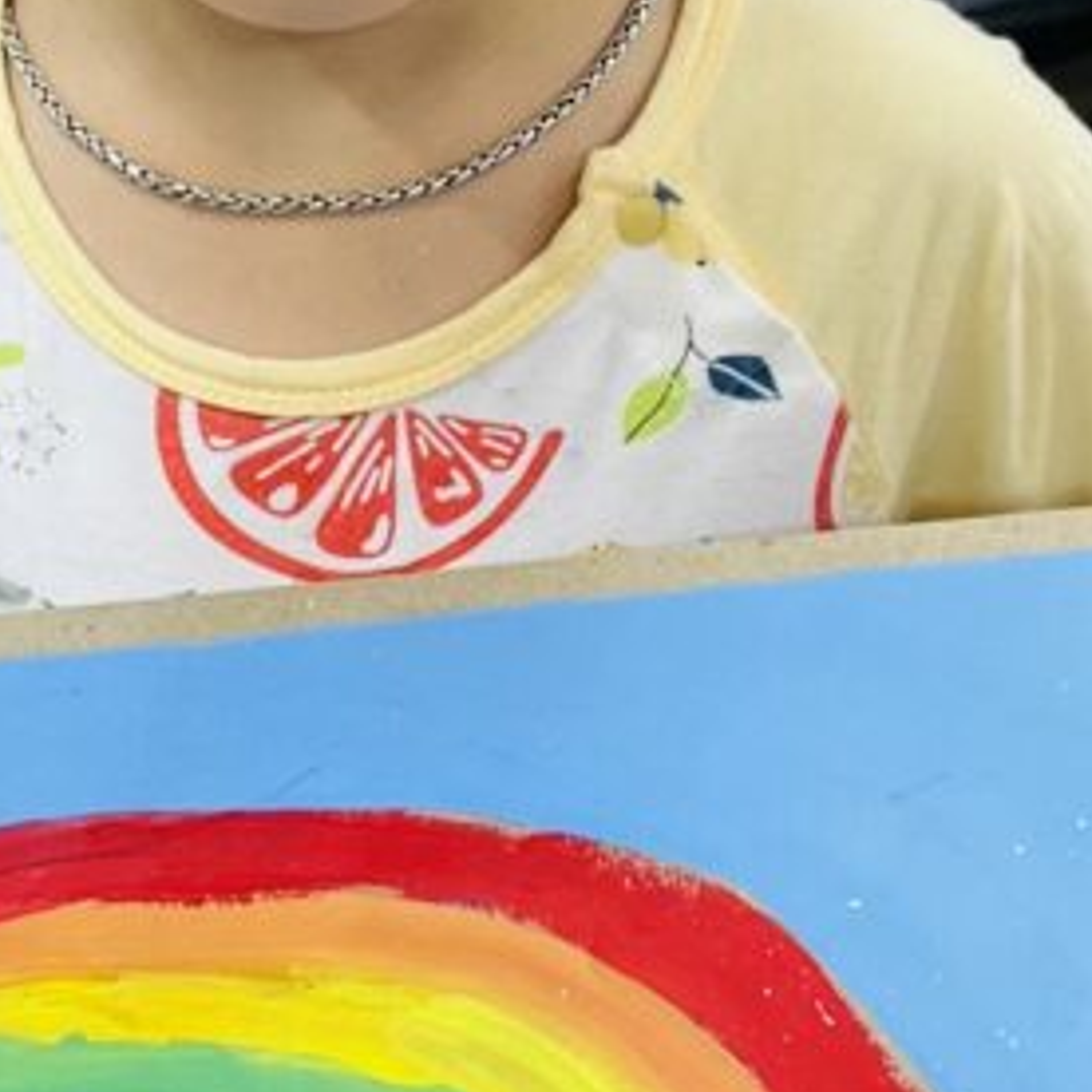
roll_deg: +2.9
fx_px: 3962
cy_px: 271
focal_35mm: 111
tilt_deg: -30.5
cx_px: 166
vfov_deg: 15.6
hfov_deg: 15.6
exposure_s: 1/100
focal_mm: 5.1
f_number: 1.6
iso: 64
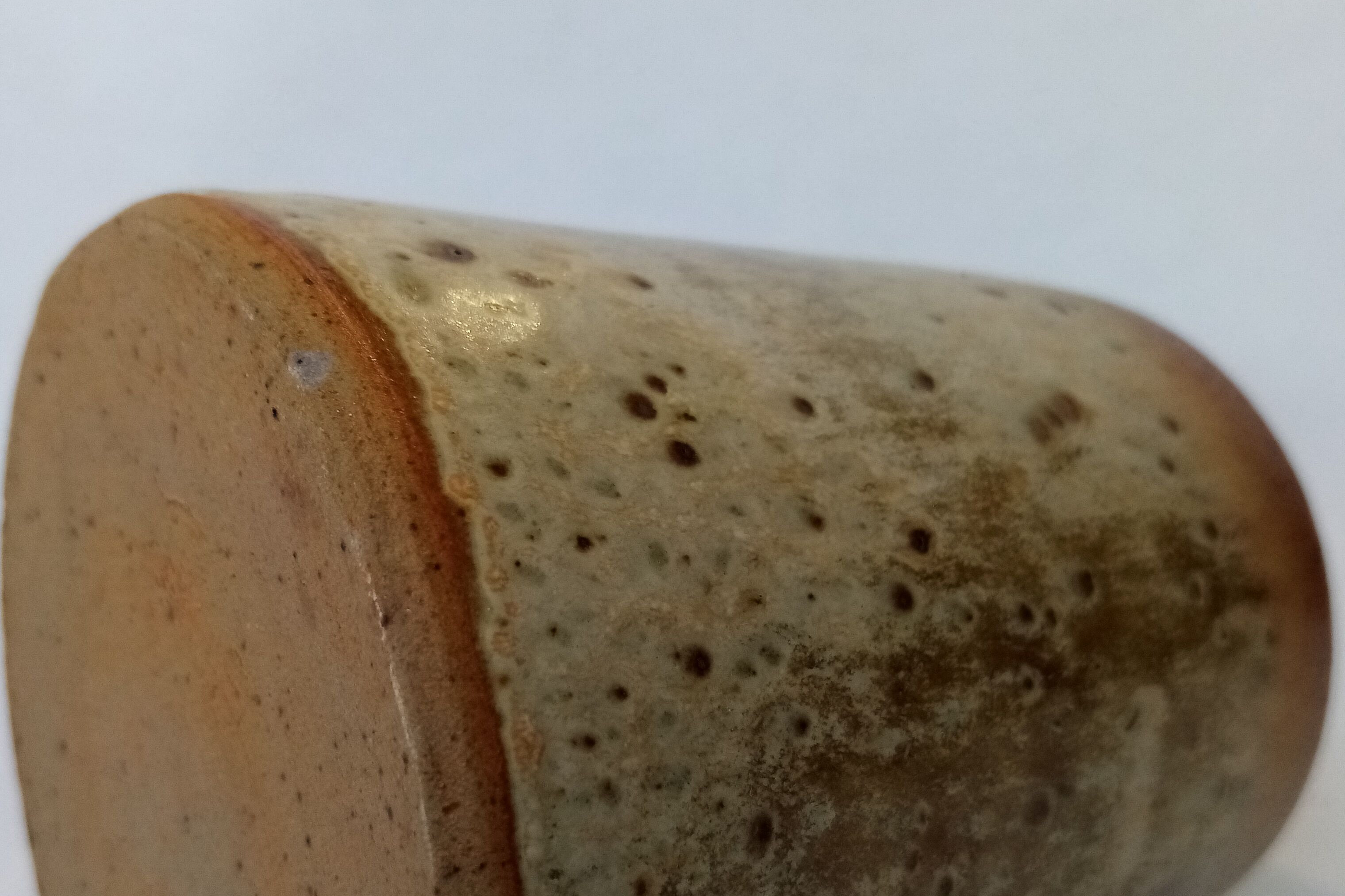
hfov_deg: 51.9
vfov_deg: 35.8
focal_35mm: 37
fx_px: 1382
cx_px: 662
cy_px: 553
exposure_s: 1/33.3
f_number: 1.8
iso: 119
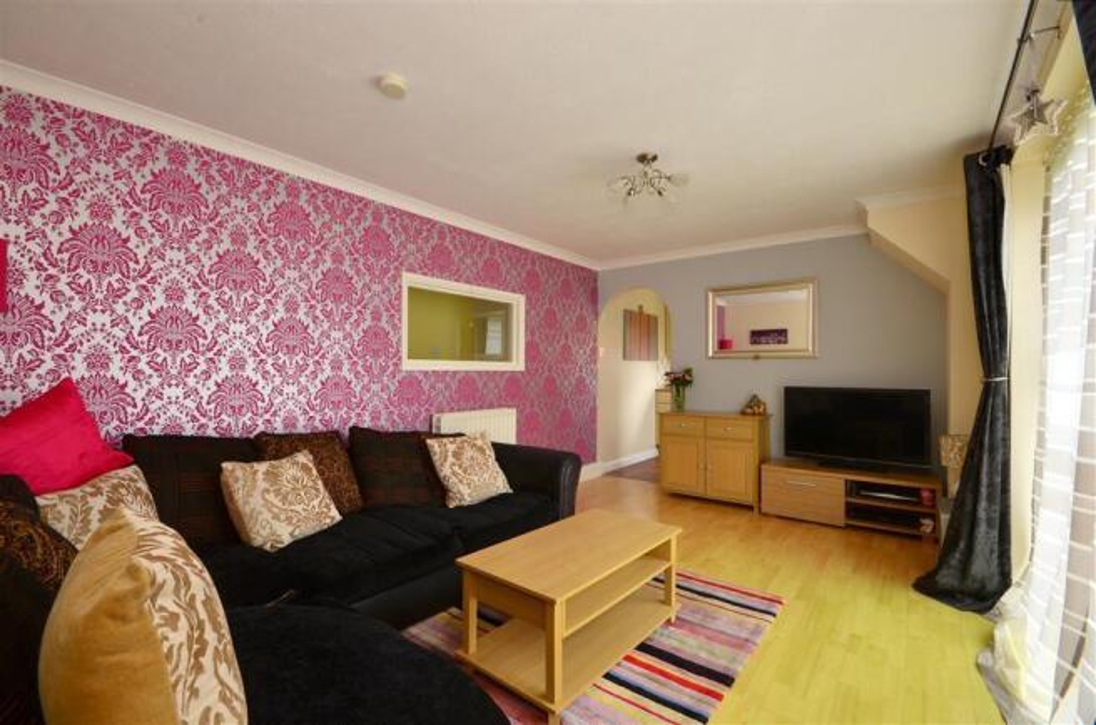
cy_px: 362
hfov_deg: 100.5
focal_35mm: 15
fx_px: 456
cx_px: 548
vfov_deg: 77.0
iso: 200
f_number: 11
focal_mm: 10
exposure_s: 1/3
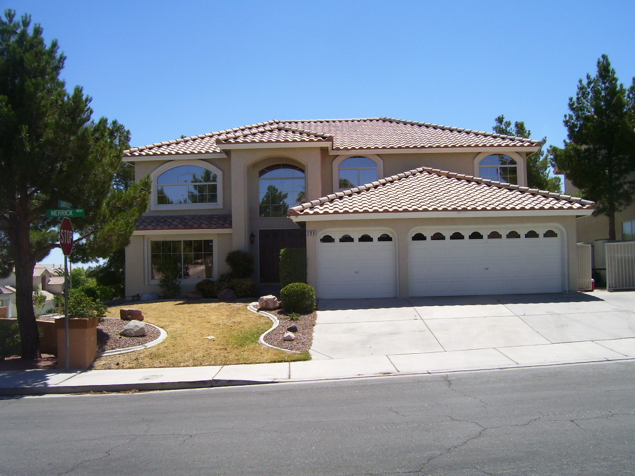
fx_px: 624
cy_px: 238
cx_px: 318
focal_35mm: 34
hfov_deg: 54.0
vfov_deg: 41.8
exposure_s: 1/500
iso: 80
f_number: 4.8
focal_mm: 5.6
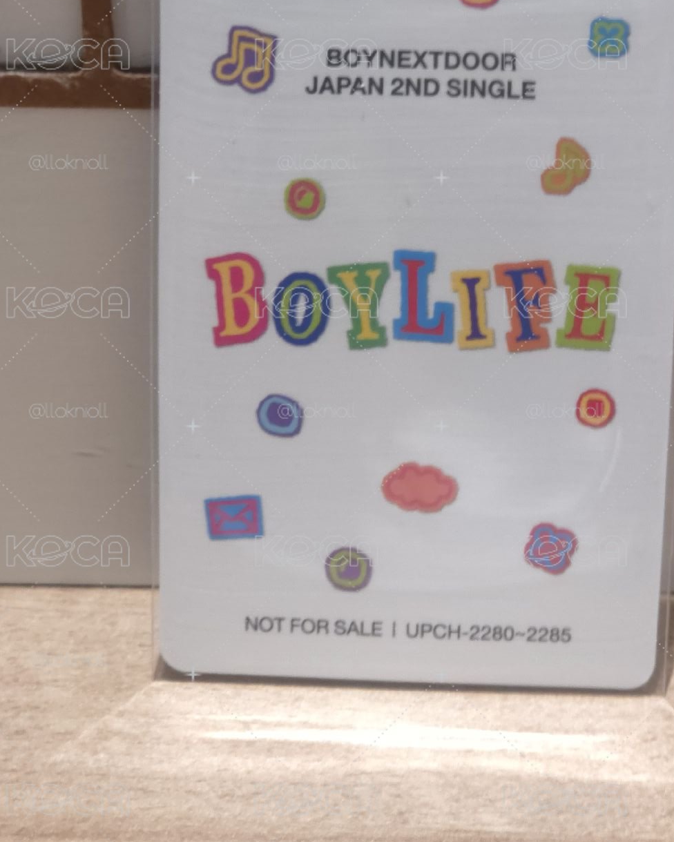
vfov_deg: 18.1
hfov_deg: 14.5
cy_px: 343
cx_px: 441
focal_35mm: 106
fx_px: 2643
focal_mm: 7
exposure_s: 1/30
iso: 160
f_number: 2.4
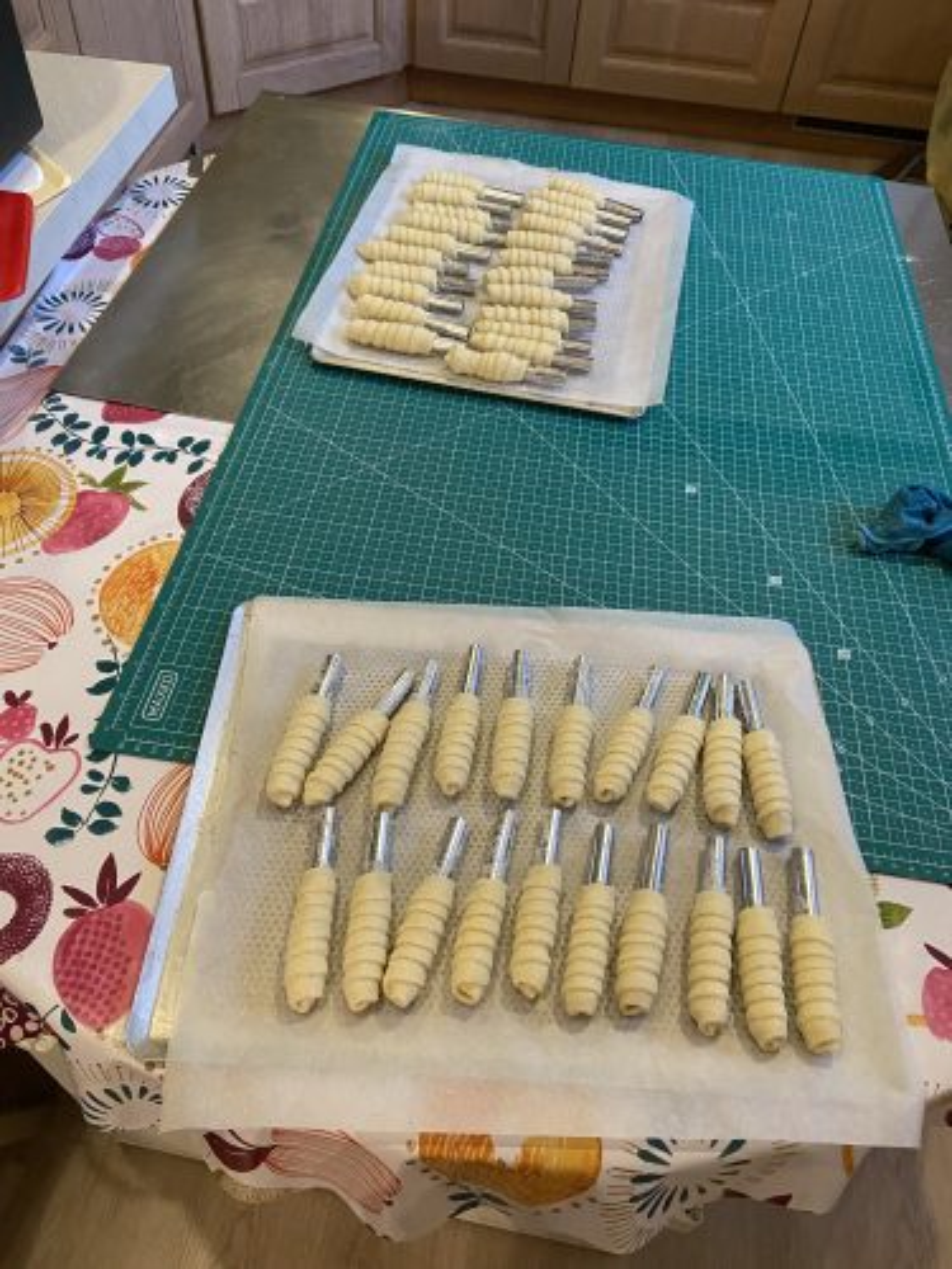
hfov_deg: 53.1
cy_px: 634
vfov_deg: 67.3
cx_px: 476
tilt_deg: -50.9
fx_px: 953
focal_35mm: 26
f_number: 1.8
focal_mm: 4.25
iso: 400
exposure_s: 1/50
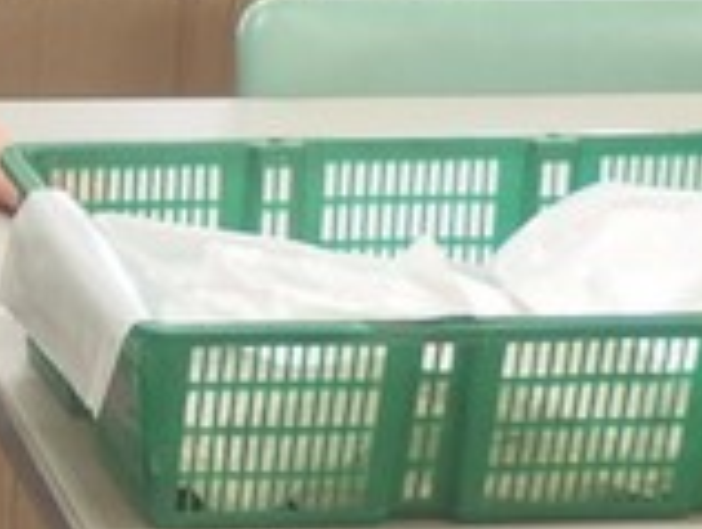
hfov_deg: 8.9
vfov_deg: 7.0
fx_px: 4306
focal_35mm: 212
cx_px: -573
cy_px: 329
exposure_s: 1/15
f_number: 2.2
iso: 100
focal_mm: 10
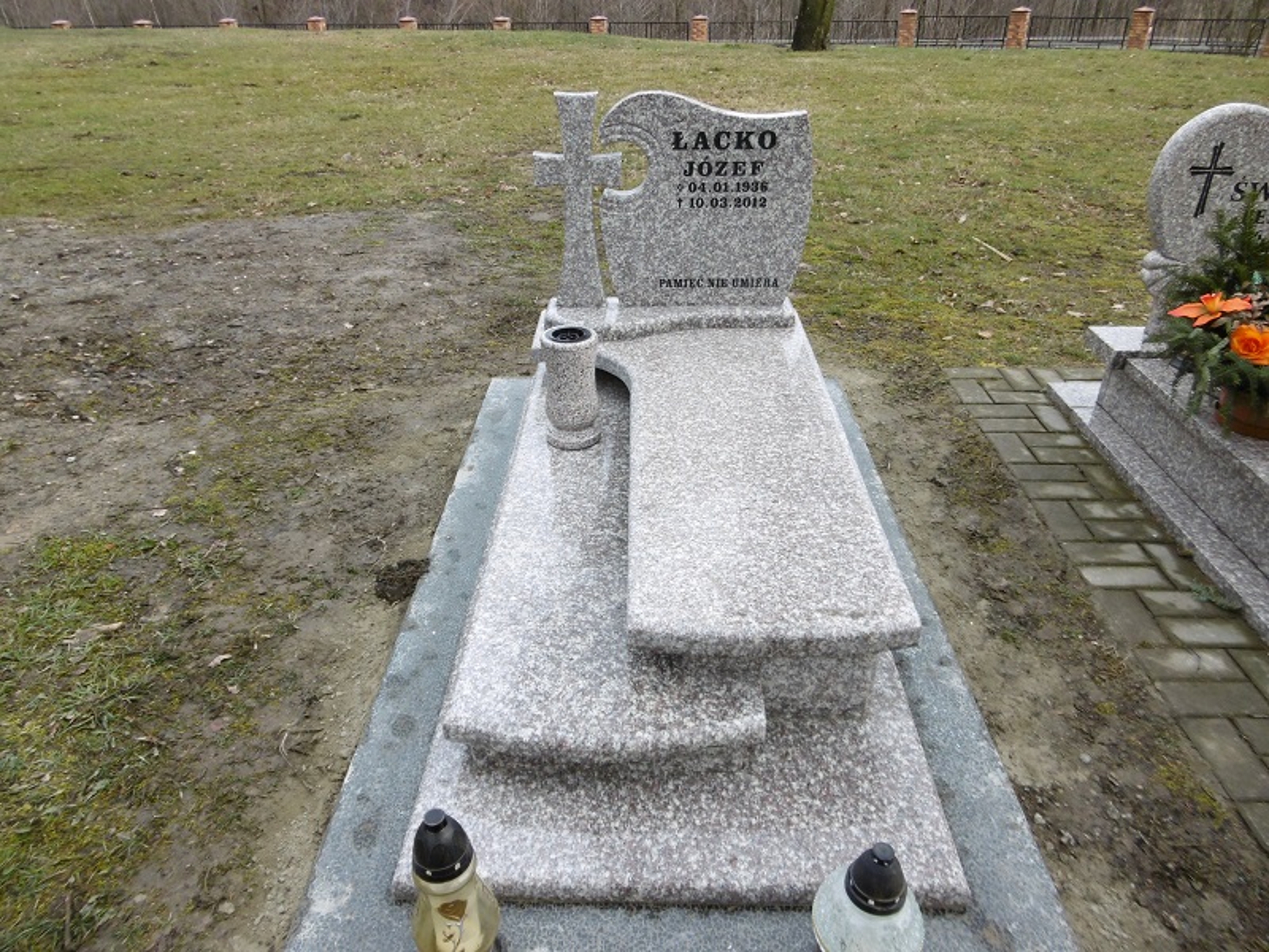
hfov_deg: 71.6
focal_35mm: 24
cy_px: 476
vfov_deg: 56.8
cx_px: 634
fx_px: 880
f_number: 3.1
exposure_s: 1/200
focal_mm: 4.3
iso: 100
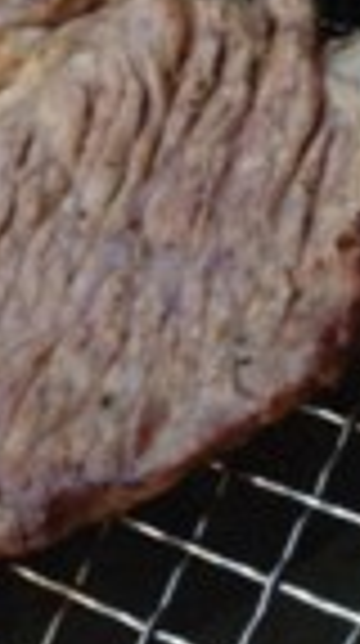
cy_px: 59
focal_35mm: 120
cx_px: -108
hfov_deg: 9.9
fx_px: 2045
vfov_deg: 17.6
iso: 80
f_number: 2.4
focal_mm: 4.28
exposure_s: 1/24
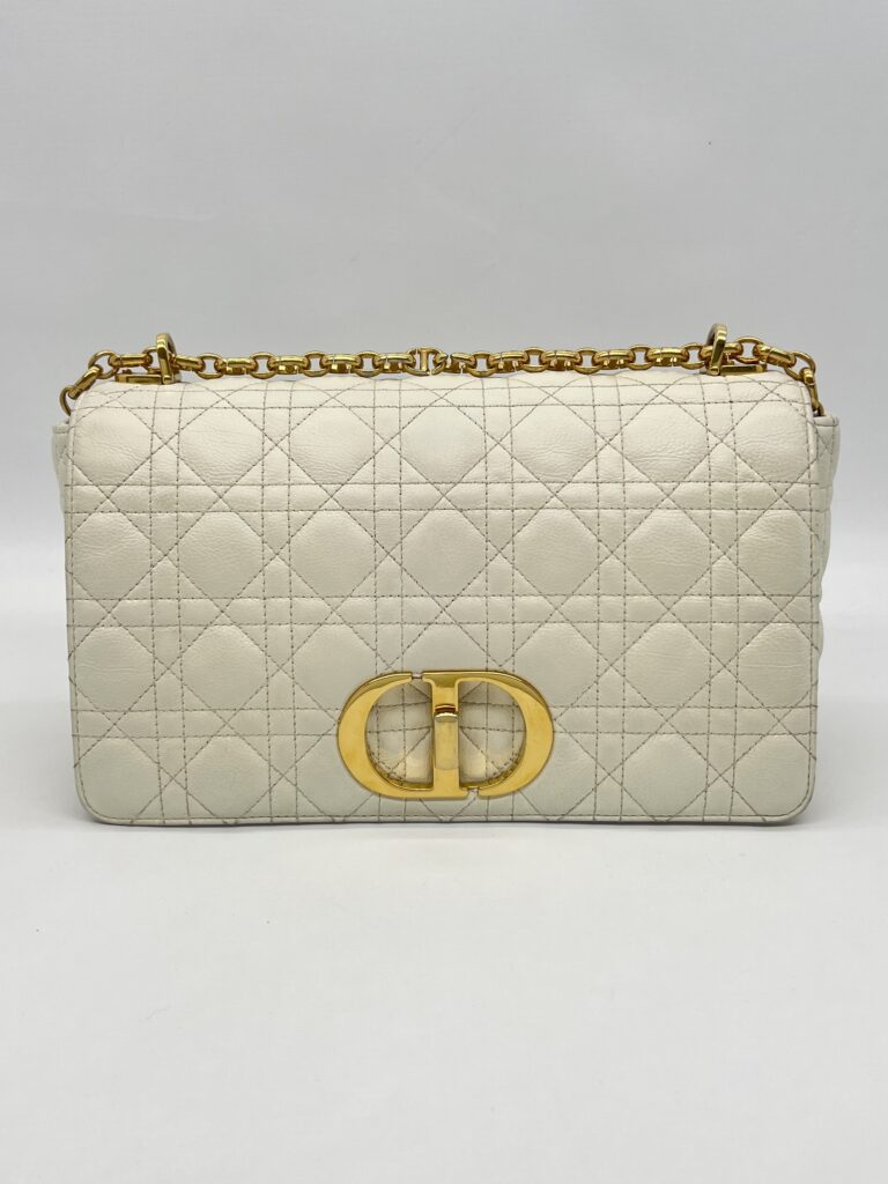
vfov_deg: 67.3
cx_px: 444
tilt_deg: -21.1
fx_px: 889
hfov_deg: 53.1
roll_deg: +0.3
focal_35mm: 26
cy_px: 592
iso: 40
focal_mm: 5.7
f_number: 1.5
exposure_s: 1/288
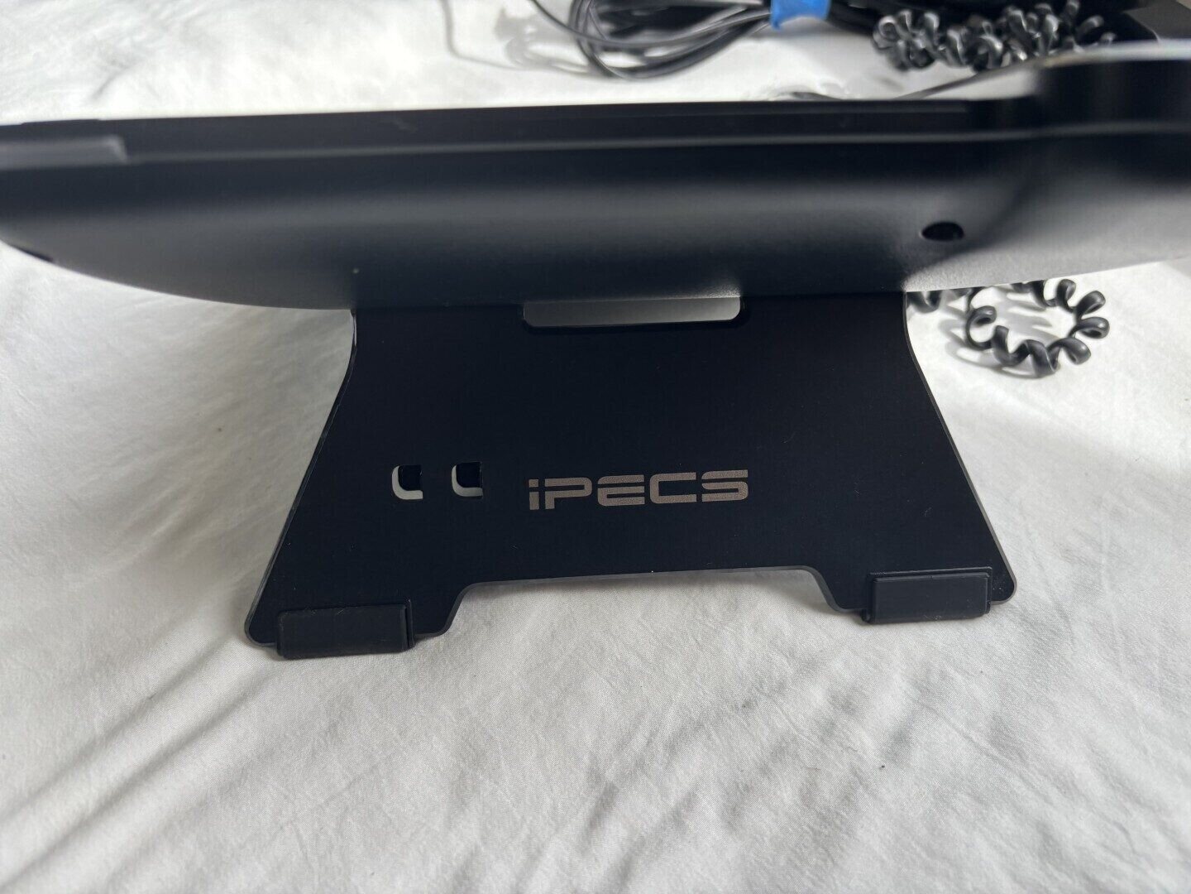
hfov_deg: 67.3
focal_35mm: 26
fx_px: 895
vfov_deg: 53.1
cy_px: 447
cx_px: 596
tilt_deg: -50.0
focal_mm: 5.96
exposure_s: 1/100
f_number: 1.6
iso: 40
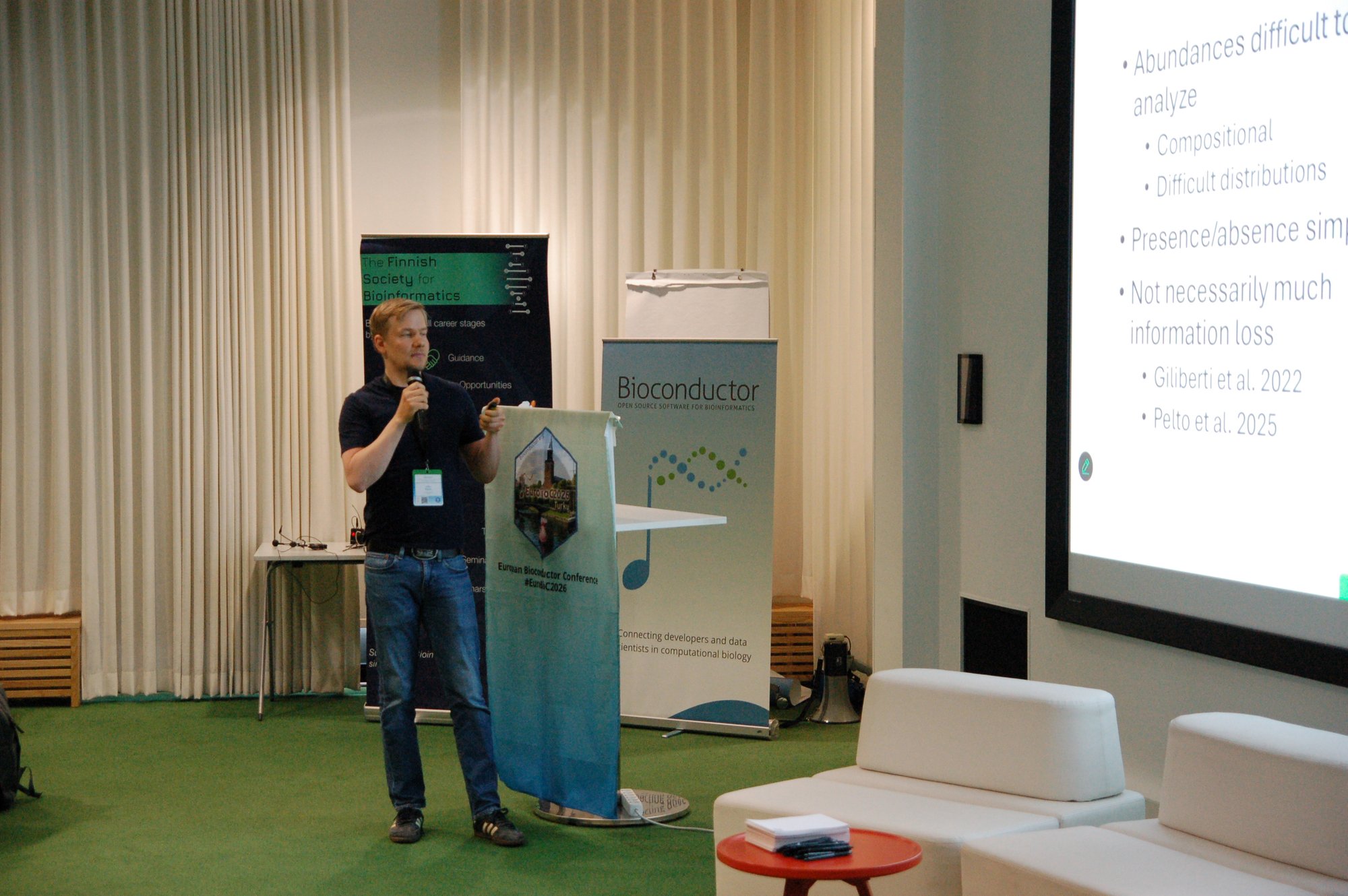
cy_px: 448
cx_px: 674
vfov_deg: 20.1
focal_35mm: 68
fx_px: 2525
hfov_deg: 29.9
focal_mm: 45
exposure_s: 1/125
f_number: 4
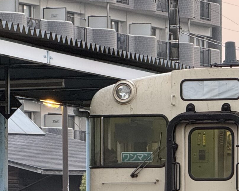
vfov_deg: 4.2
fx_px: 2632
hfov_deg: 5.2
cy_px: 223
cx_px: 90
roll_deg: +0.1
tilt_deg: +0.6
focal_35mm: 372
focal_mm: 15.66
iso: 250
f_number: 2.8
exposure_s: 1/89
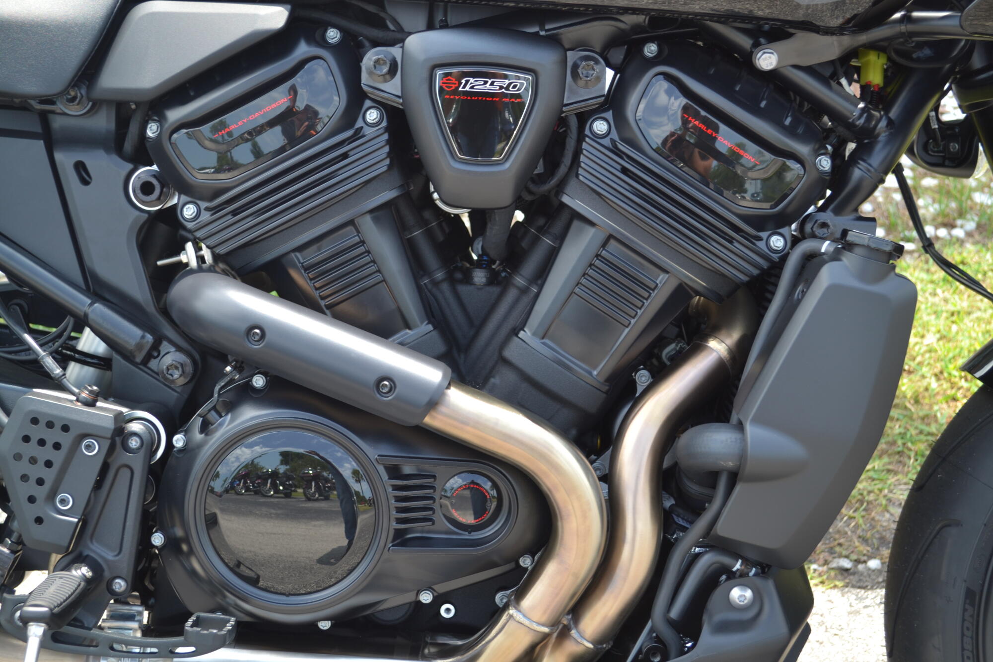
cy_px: 331
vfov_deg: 25.7
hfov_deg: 37.9
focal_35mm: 52
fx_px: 1448
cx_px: 496
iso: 100
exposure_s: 1/80
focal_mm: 35
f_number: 5
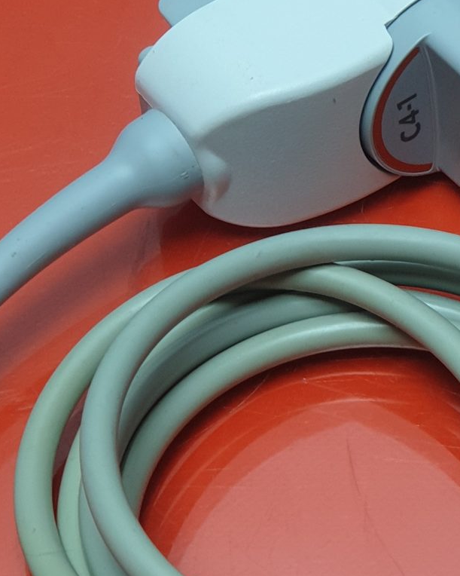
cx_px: 466
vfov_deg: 11.3
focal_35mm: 170
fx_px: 2894
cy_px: 173
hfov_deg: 9.0
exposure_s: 1/33
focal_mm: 6
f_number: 2.4
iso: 50
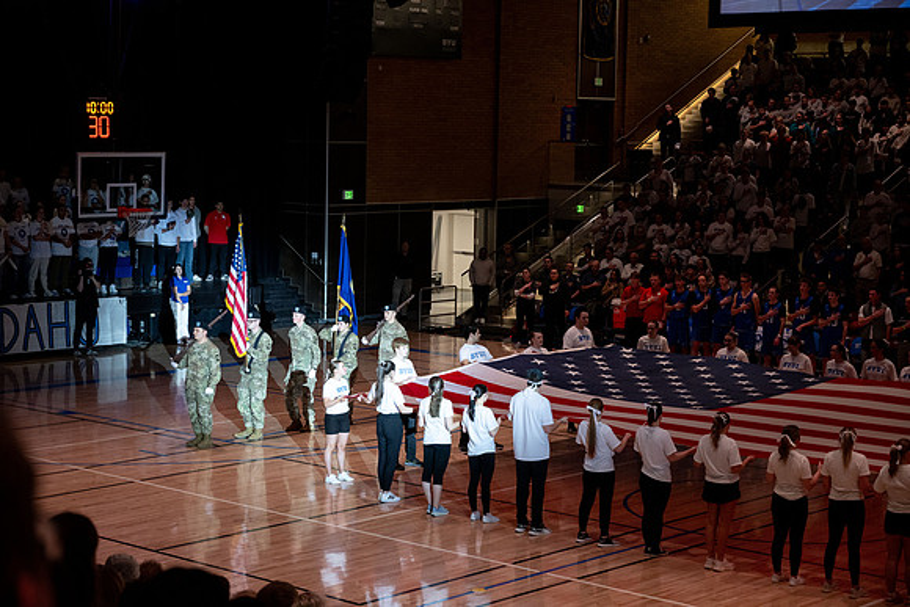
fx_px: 1770
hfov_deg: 28.8
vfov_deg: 19.5
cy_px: 304
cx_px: 455
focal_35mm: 70
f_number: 4
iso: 2500
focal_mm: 70
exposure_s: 1/250
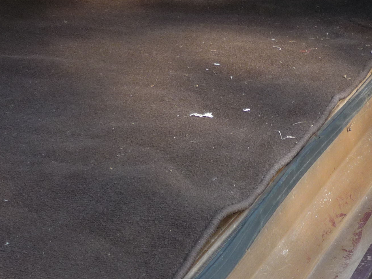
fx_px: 881
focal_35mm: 82
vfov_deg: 17.2
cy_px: 328
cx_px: 254
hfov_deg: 23.7
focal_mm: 5.5
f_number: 2.8
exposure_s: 1/125
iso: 100
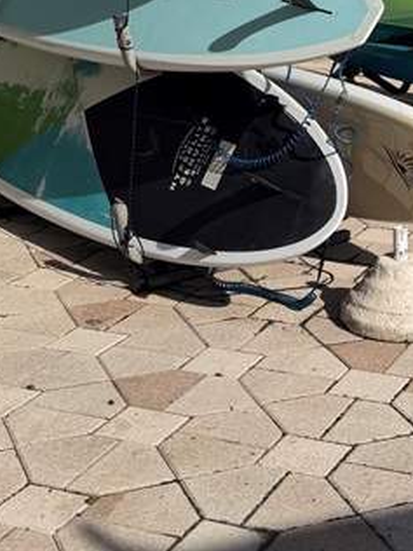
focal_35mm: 81
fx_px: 1289
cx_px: 352
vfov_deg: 22.3
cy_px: -108
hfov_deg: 18.0
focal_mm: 6.76
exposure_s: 1/14286
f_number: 1.78
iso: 80
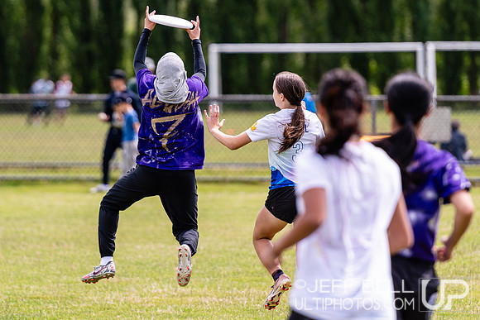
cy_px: 103
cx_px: 208
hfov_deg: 4.6
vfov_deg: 3.1
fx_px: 5940
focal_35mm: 445
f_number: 3.2
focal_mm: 200
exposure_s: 1/1250
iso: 160
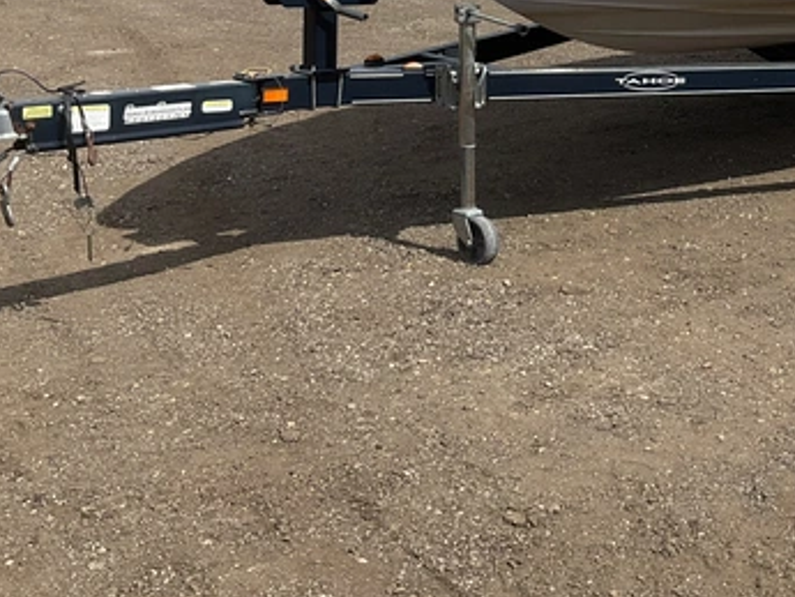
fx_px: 1447
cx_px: 691
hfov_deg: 29.6
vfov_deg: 22.5
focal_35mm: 63
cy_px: 17
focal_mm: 3
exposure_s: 1/2320
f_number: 1.8
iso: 25
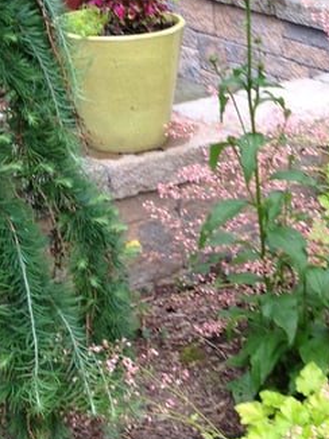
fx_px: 1396
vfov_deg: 17.9
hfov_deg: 13.1
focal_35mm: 110
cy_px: 198
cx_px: 399
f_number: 2.4
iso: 64
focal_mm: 4.28
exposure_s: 1/120
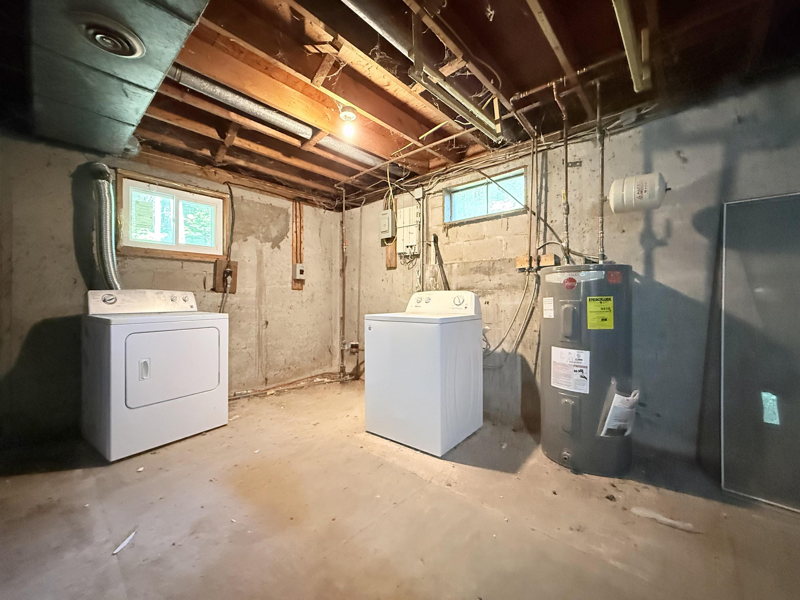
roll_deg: -0.8
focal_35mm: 14
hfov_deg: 102.1
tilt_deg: -1.2
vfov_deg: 85.7
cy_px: 300
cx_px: 400
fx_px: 324
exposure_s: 1/60
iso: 1250
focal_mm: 2.22
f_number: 2.2
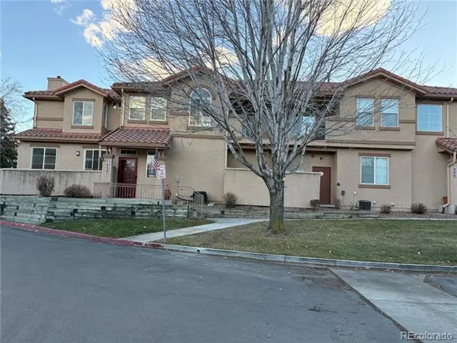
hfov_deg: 67.3
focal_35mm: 26
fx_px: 343
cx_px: 228
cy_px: 172
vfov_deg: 53.1
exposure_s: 1/244
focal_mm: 5.96
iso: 64
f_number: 1.6
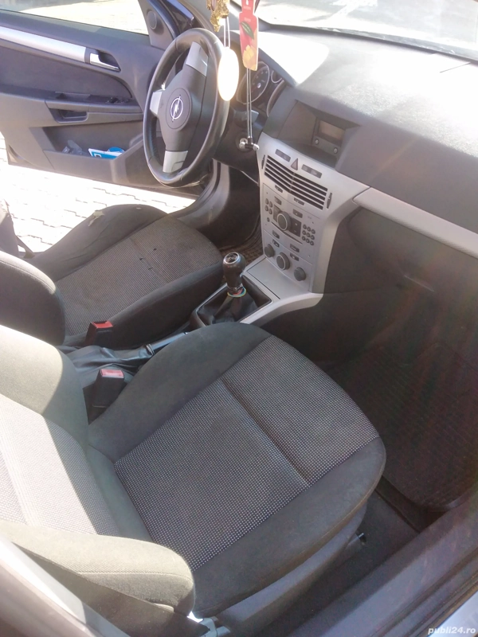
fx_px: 479
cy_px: 318
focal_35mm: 26
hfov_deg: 53.1
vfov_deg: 67.3
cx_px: 239
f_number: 1.8
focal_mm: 3.6
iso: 115
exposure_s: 1/100
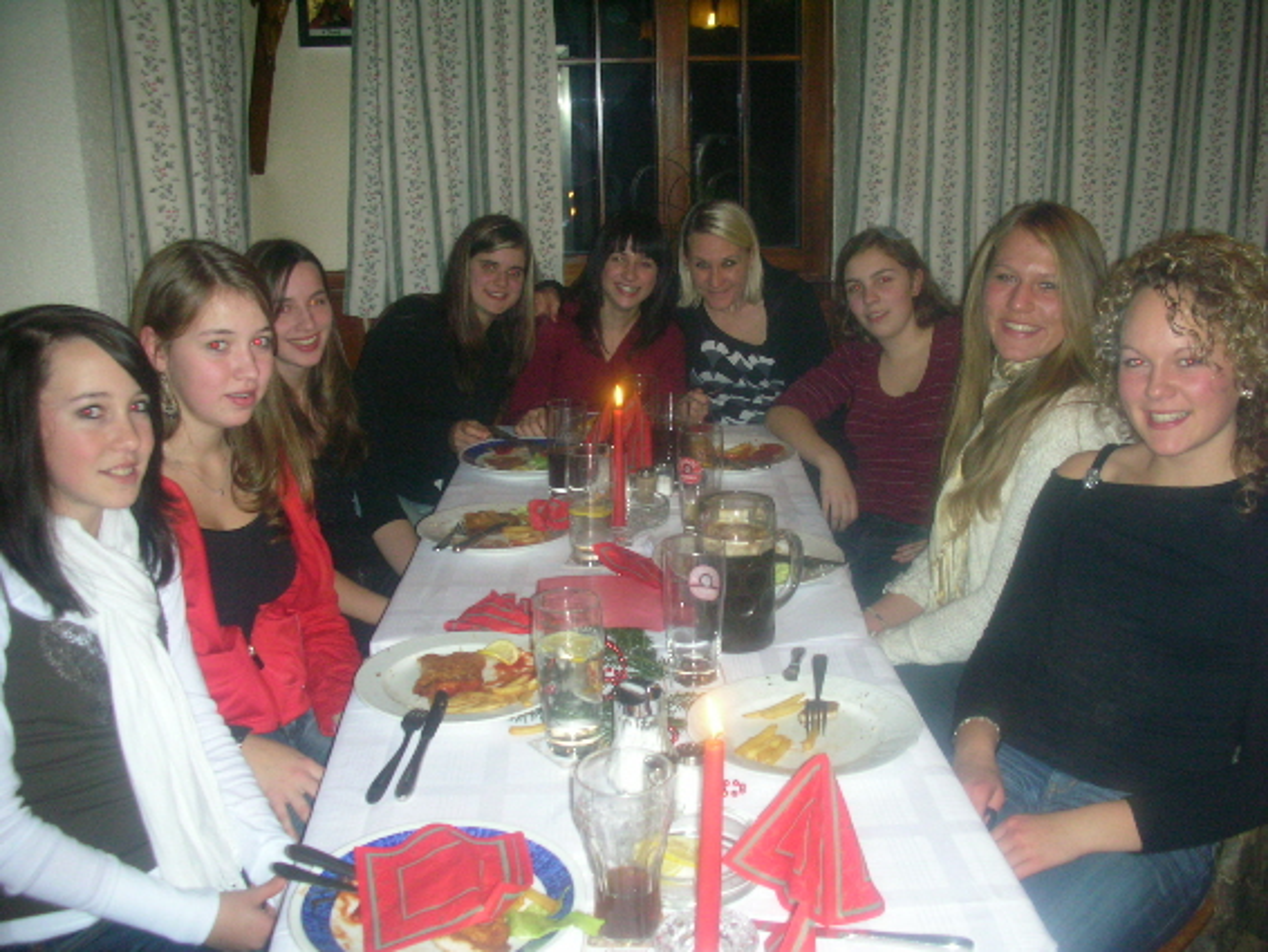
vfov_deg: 40.7
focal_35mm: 35
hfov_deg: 52.6
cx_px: 634
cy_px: 476
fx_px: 1283
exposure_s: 1/60.1
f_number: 3
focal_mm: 5.8
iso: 132
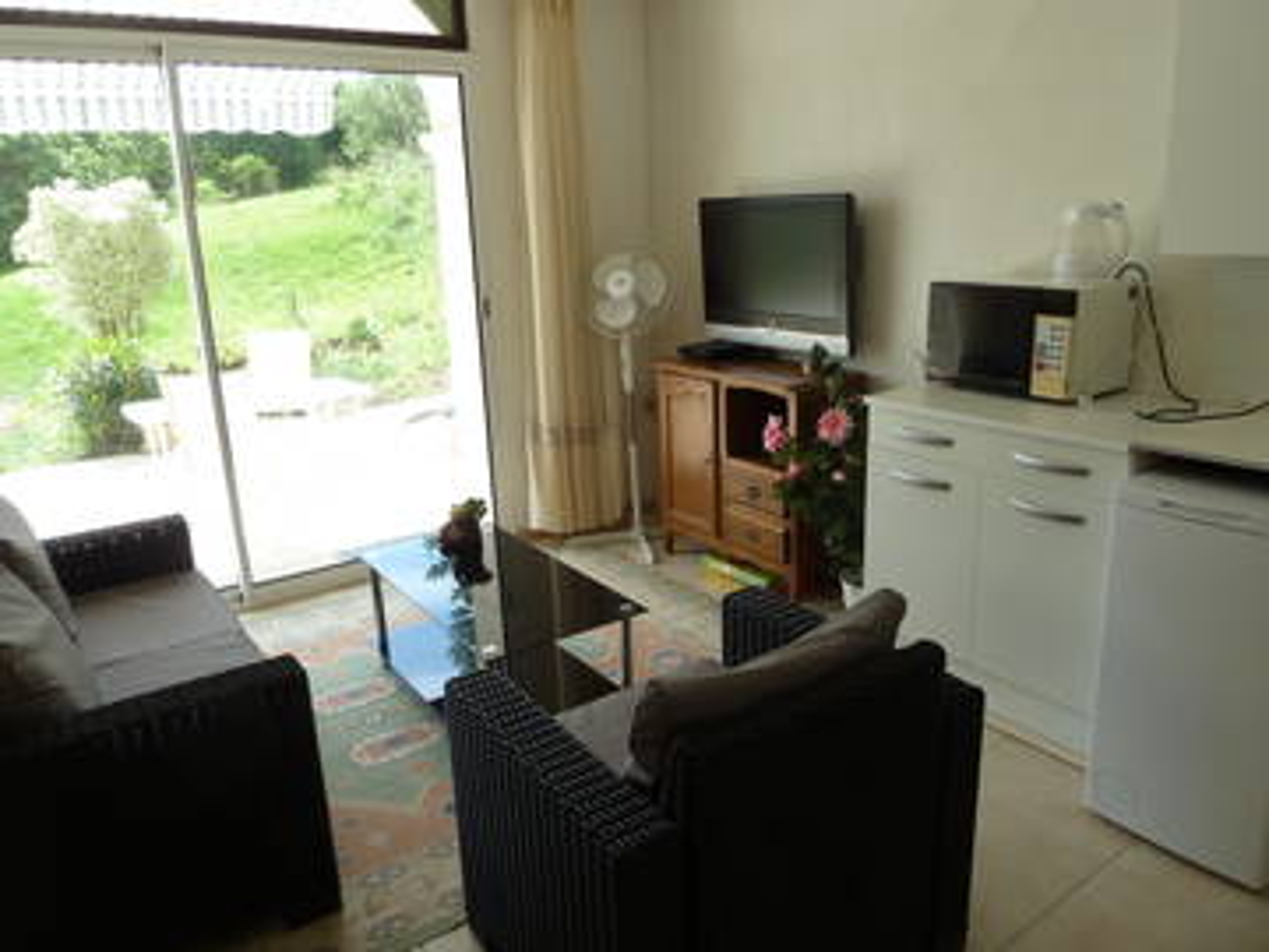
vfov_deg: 54.9
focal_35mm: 25
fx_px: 916
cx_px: 634
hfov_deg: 69.4
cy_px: 476
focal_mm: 4.1
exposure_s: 1/100
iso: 80
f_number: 3.5
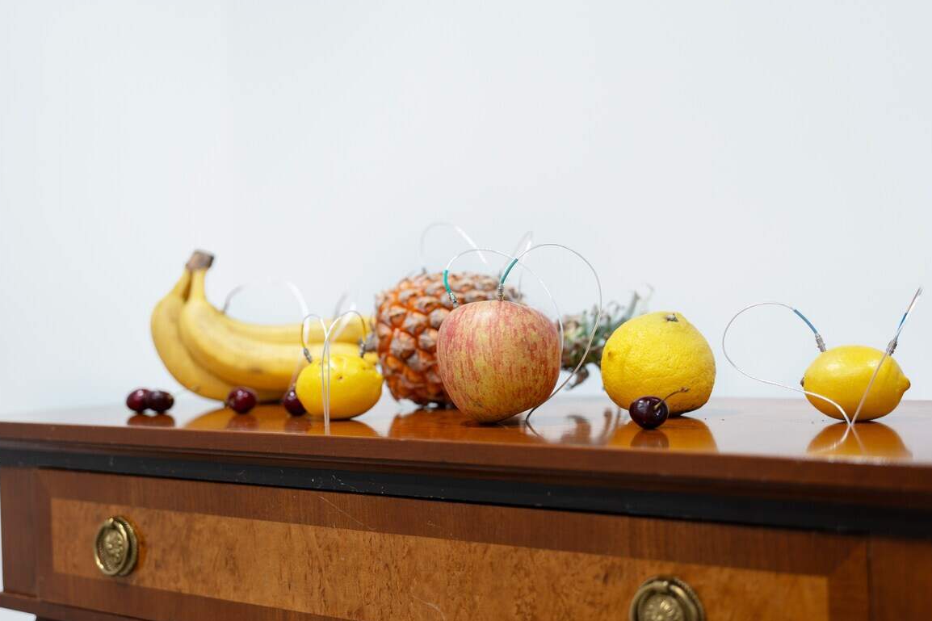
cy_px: 315
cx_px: 472
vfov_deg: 26.0
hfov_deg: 38.2
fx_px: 1346
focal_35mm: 52
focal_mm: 50
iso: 250
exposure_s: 1/100
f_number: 2.8
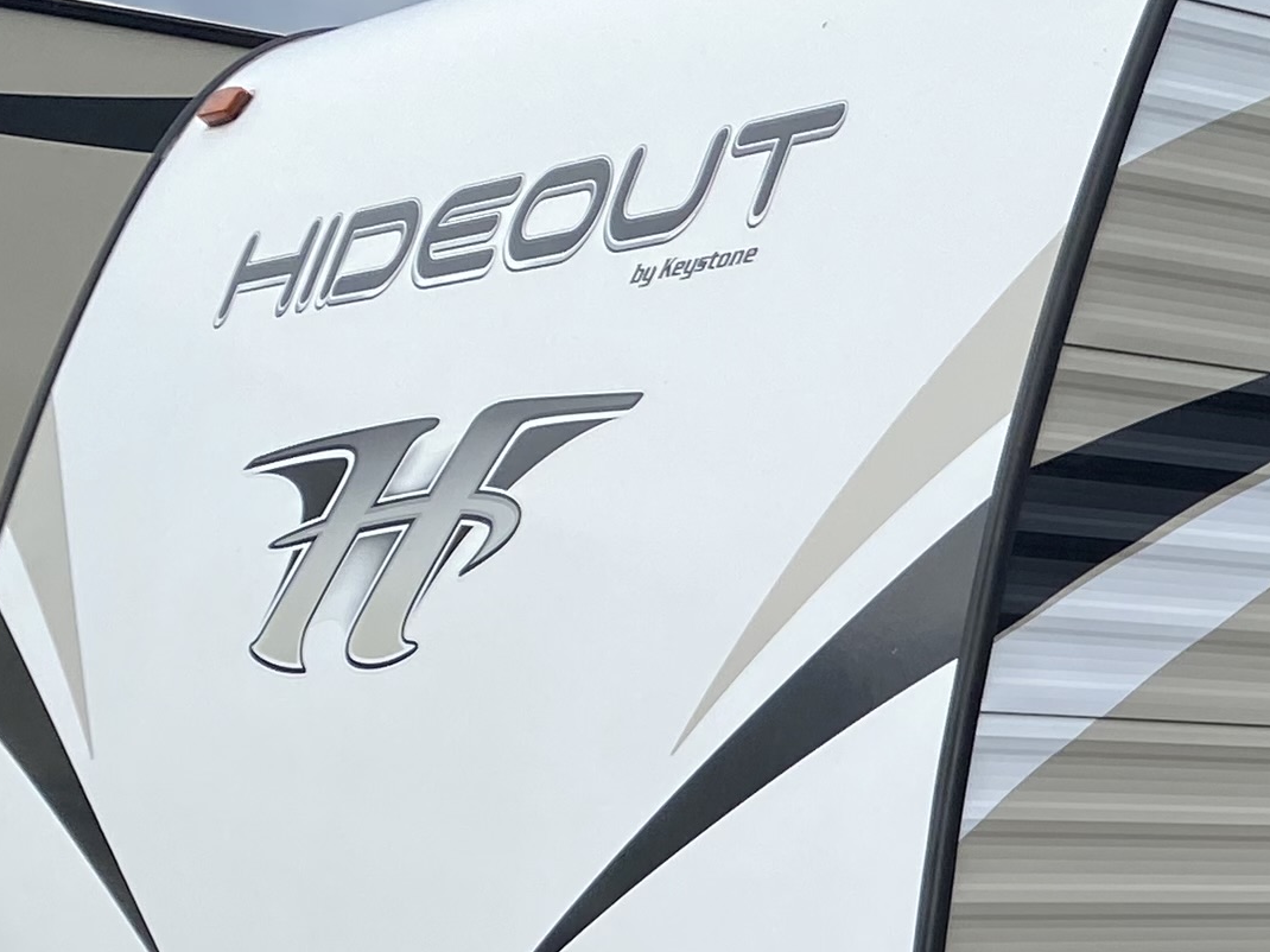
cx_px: 2036
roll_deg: +0.4
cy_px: 1059
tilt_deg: -0.7
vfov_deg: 14.7
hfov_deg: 17.5
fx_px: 3595
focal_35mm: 98
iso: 32
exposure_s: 1/2463
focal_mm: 4.25
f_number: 1.8
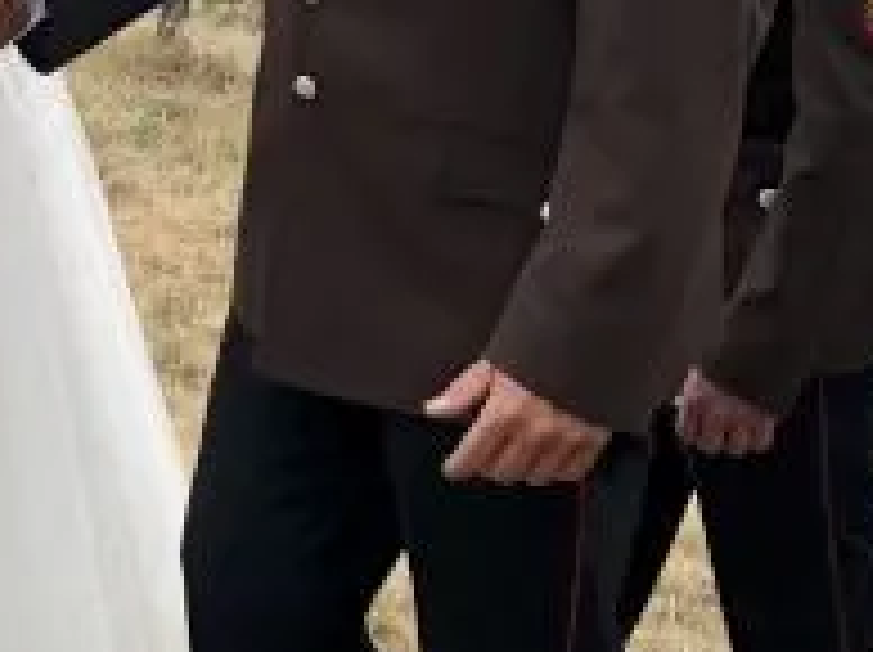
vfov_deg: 15.5
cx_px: -14
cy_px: 88
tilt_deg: -10.7
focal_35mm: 94
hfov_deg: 20.2
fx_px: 2368
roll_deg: -0.9
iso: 20
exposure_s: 1/727
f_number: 1.8
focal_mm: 4
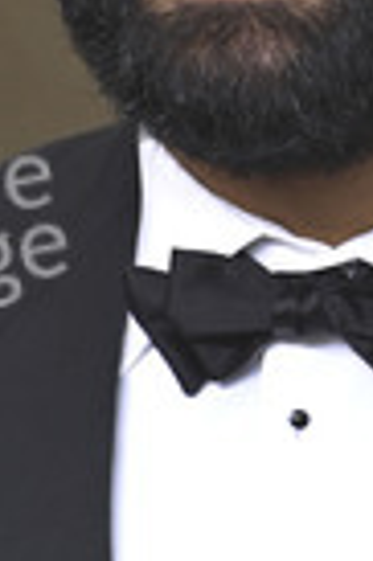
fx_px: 13601
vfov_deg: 2.4
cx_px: 303
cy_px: 49
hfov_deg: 1.6
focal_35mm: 873
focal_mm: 300
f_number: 8
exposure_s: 1/640
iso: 800
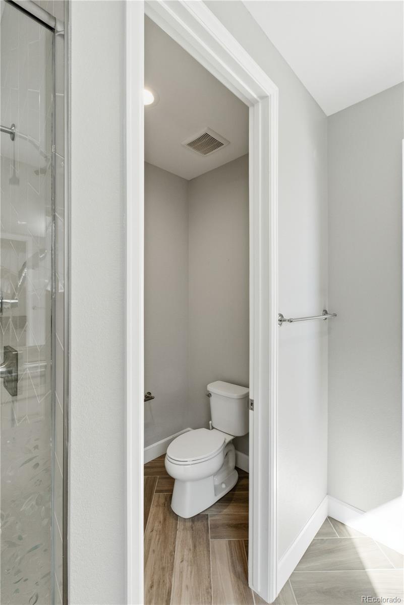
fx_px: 252
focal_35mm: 15
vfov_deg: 100.4
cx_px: 202
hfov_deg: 77.4
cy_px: 302
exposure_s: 1/1000
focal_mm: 10
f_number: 8
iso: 800
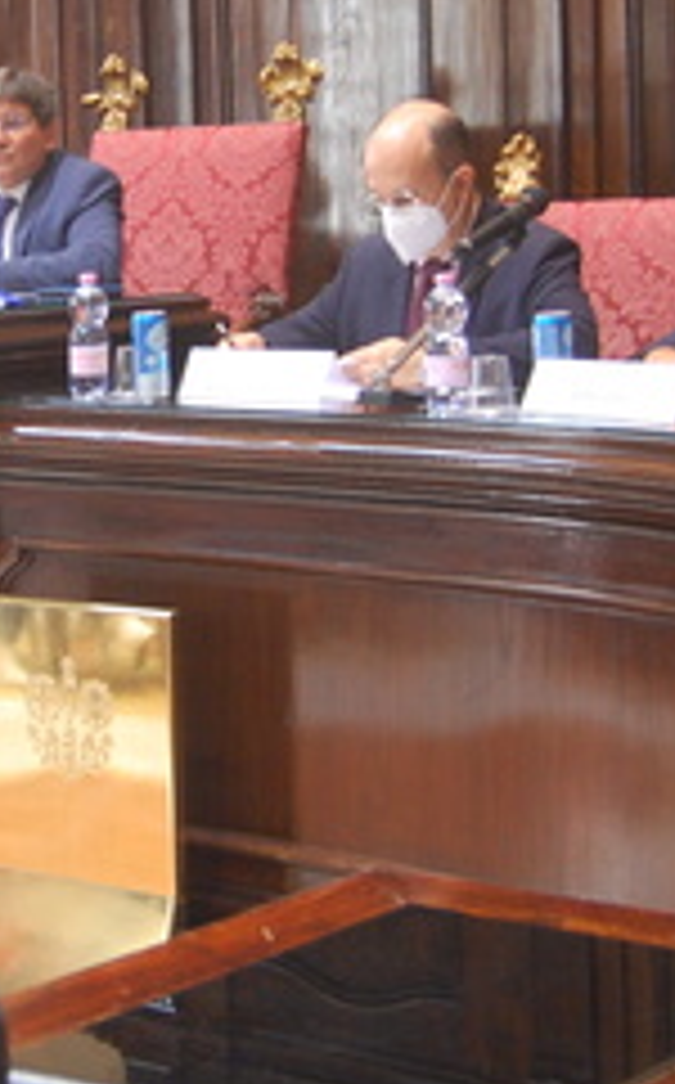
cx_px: 36
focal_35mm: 91
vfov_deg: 22.6
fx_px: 2696
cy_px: 355
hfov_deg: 14.1
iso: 800
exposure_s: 1/10
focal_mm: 23
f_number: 3.8
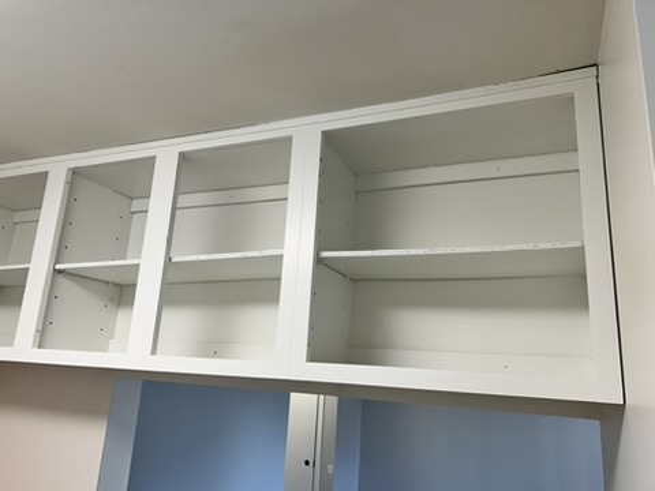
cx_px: 328
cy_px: 246
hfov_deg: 67.3
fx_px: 492
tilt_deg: +14.4
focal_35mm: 26
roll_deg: -3.8
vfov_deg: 53.1
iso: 40
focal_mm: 5.7
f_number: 1.5
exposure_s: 1/120
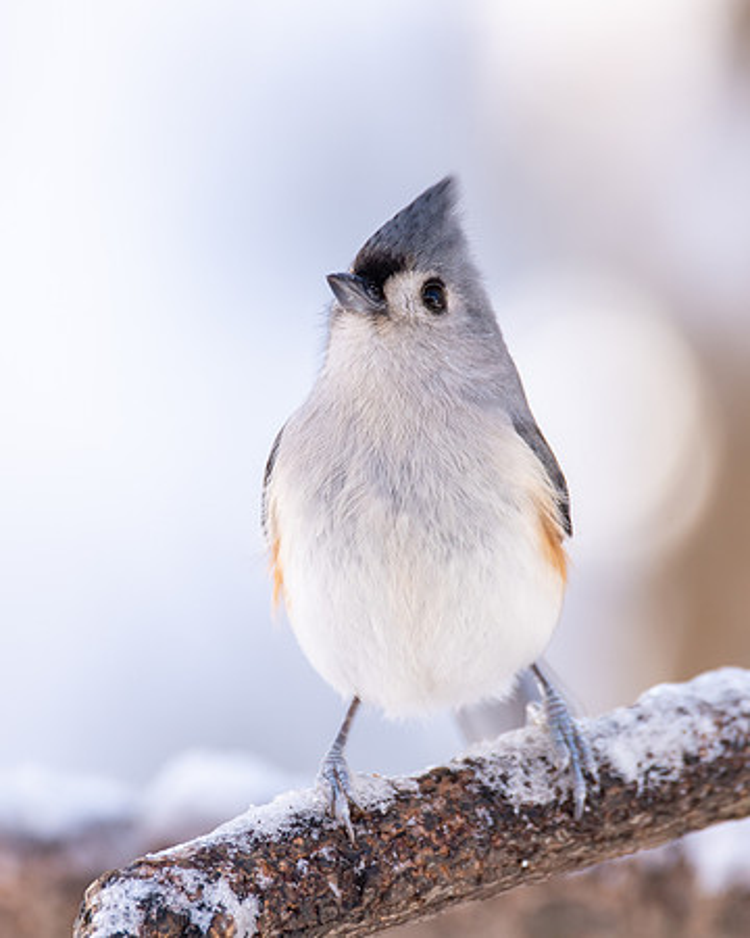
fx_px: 27443
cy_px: 480
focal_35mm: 989
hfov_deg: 1.6
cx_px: 363
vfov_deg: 2.0
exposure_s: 1/200
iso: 400
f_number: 6.3
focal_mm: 600
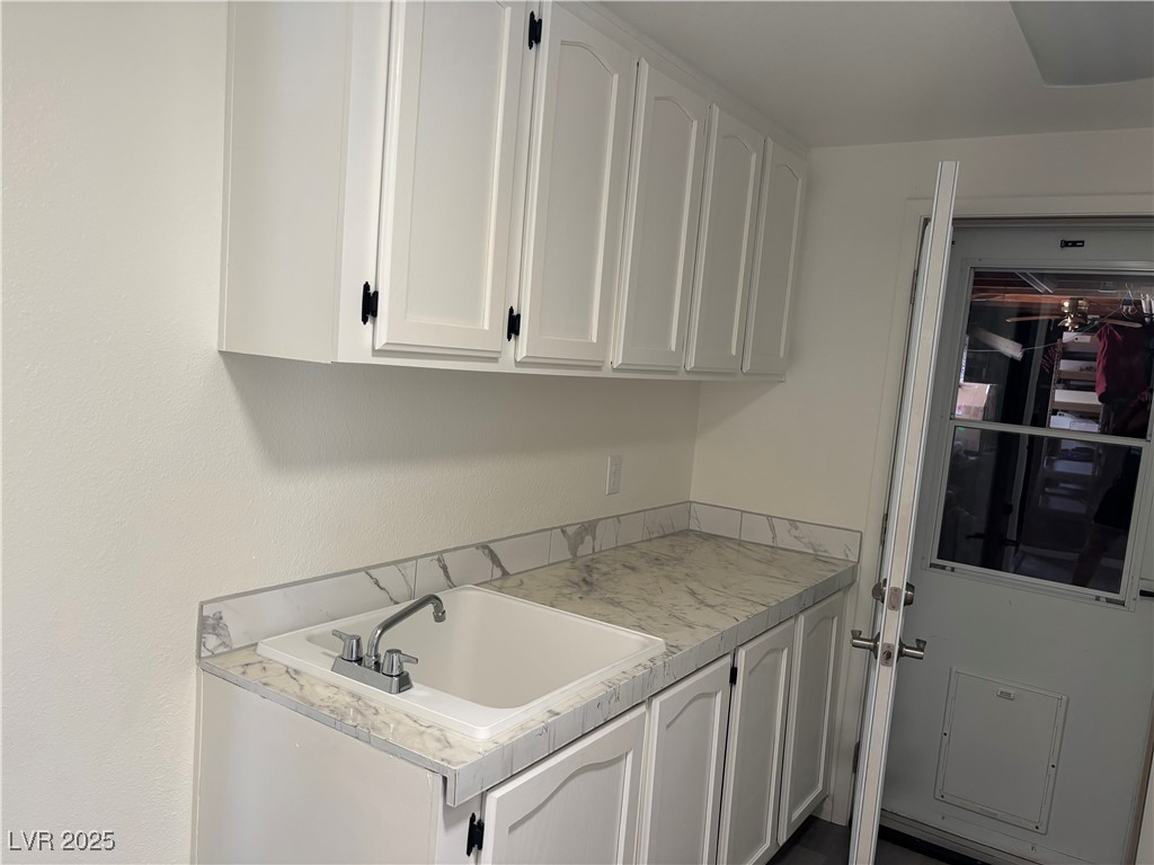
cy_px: 432
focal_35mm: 26
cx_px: 577
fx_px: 867
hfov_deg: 67.3
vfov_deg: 53.1
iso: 125
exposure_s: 1/69
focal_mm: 5.96
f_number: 1.6
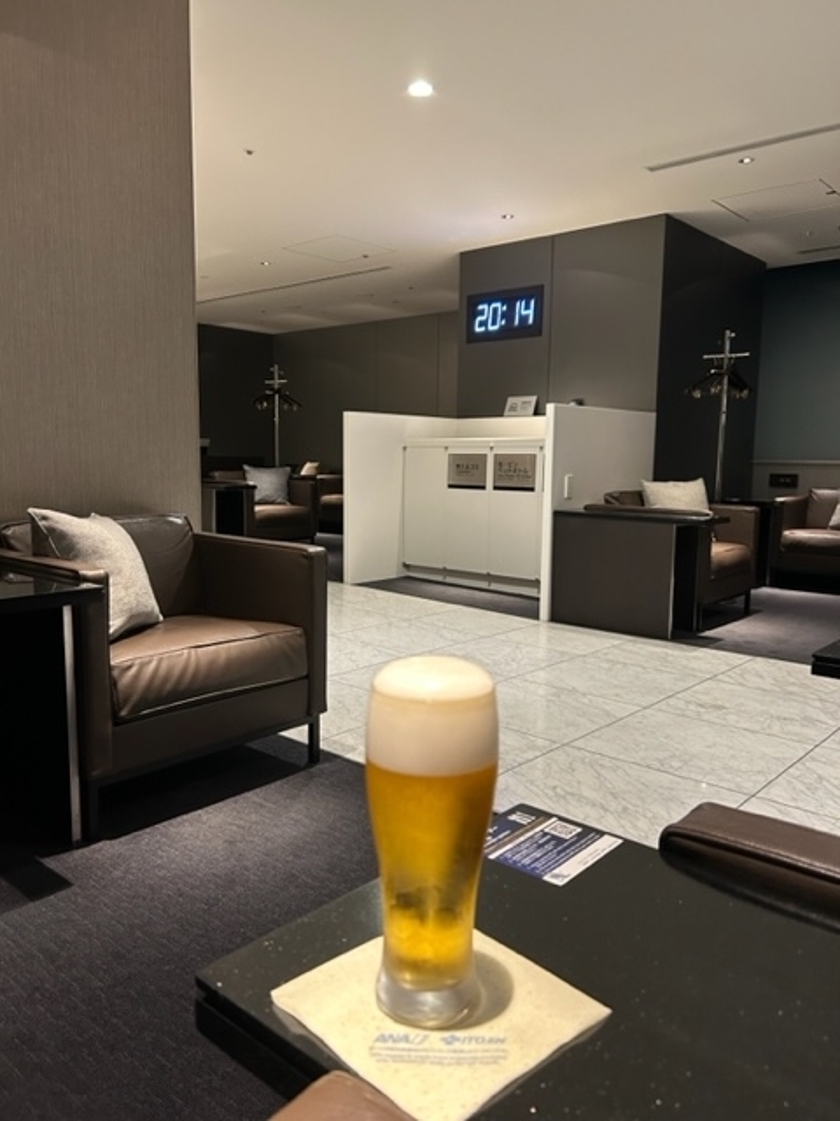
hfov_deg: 53.1
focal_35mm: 26
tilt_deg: -7.1
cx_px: 420
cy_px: 560
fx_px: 841
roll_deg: -0.7
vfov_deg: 67.3
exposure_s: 1/50
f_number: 1.5
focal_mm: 5.7
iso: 250
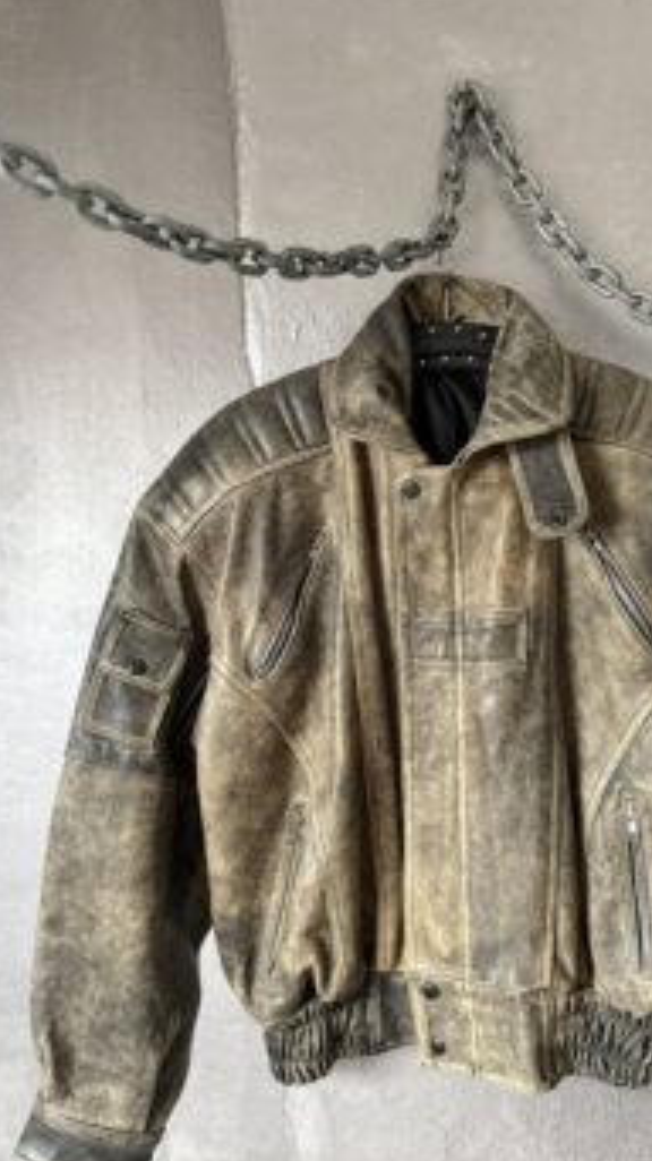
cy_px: 579
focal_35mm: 27
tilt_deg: +0.4
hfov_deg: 42.5
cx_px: 406
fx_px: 831
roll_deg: +0.0
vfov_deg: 69.9
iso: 800
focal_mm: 6.76
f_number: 1.78
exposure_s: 1/60
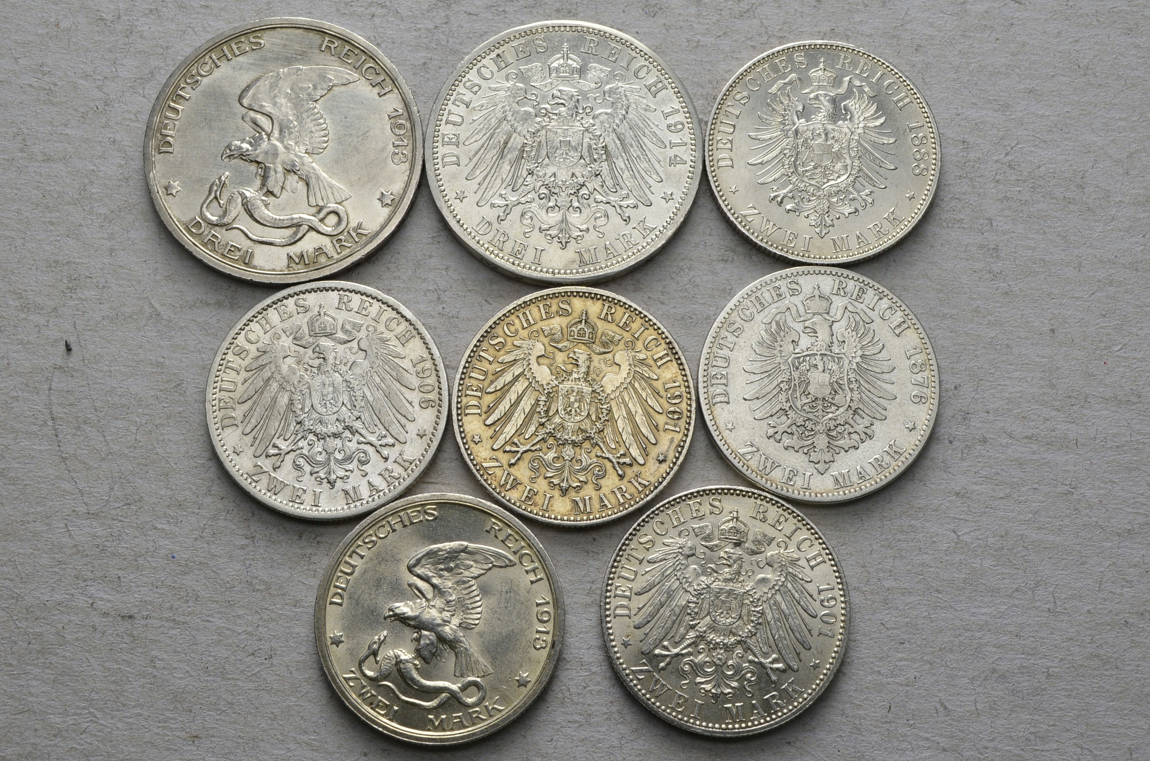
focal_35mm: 52
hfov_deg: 37.9
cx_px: 575
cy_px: 380
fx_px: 1674
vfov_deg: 25.6
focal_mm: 35
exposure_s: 1/250
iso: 400
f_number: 14
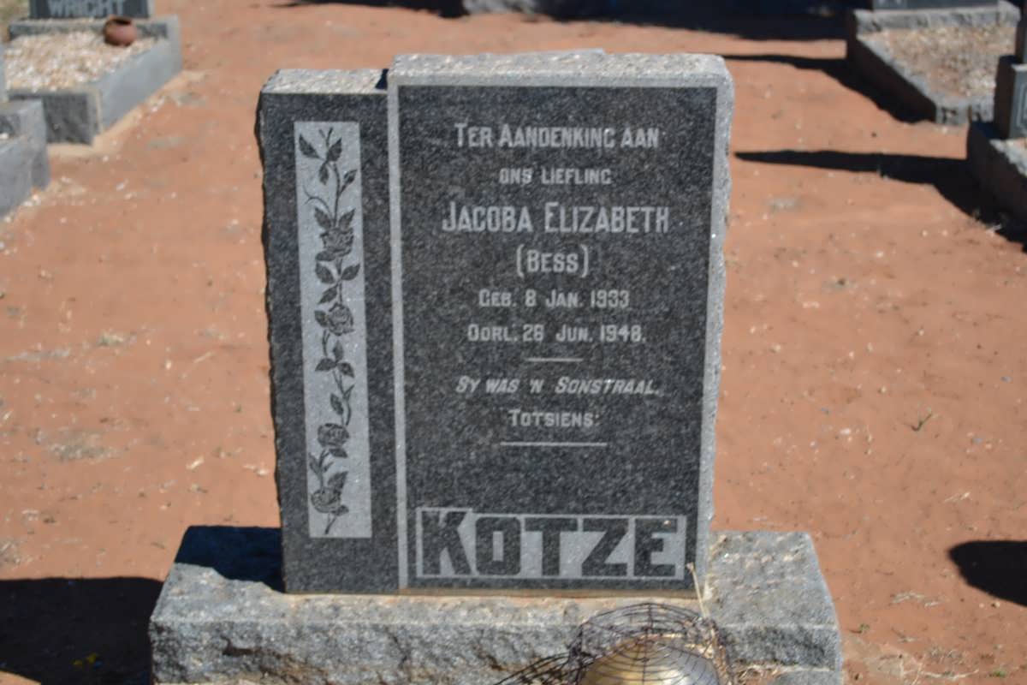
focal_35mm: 60
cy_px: 342
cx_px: 514
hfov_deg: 33.4
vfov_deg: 22.6
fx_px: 1712
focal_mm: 40
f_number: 5.6
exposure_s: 1/125
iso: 110
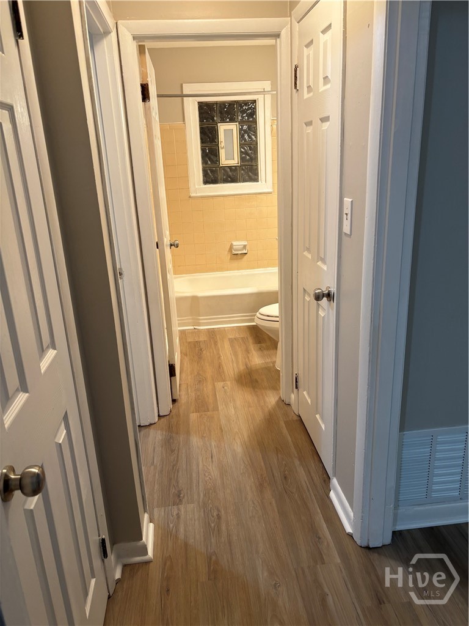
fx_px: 470
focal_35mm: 26
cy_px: 313
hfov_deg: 53.1
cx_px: 234
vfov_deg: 67.3
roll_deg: +3.5
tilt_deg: -19.2
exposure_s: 1/60
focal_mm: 5.96
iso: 125
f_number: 1.6
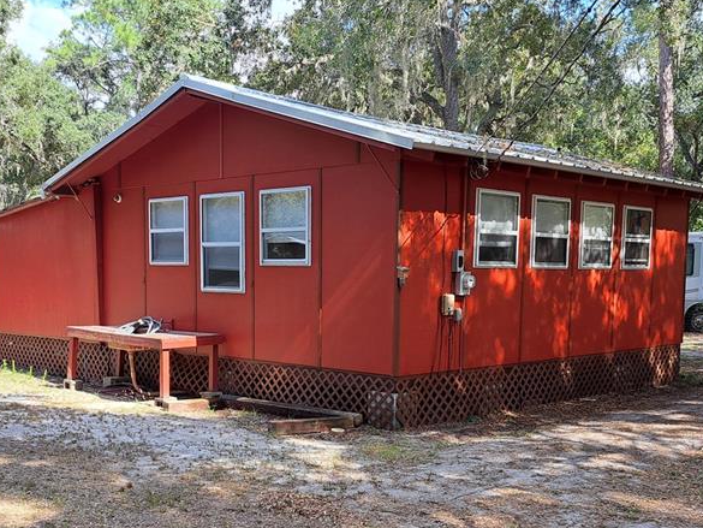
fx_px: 853
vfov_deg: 33.9
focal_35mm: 42
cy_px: 374
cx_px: 314
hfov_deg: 44.7
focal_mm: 5.23
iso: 50
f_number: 1.8
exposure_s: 1/316
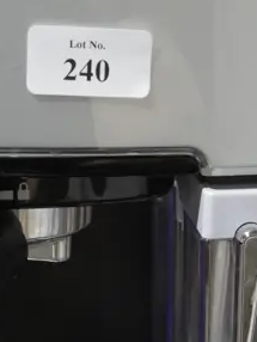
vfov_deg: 13.5
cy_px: 375
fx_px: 1413
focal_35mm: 143
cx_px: 217
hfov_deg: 10.3
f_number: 4.5
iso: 800
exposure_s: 1/60
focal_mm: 20
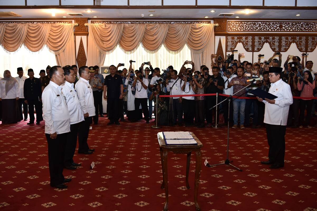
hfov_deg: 50.7
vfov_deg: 35.1
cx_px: 158
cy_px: 106
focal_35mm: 38
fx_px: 335
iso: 640
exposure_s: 1/100
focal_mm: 38
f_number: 3.5
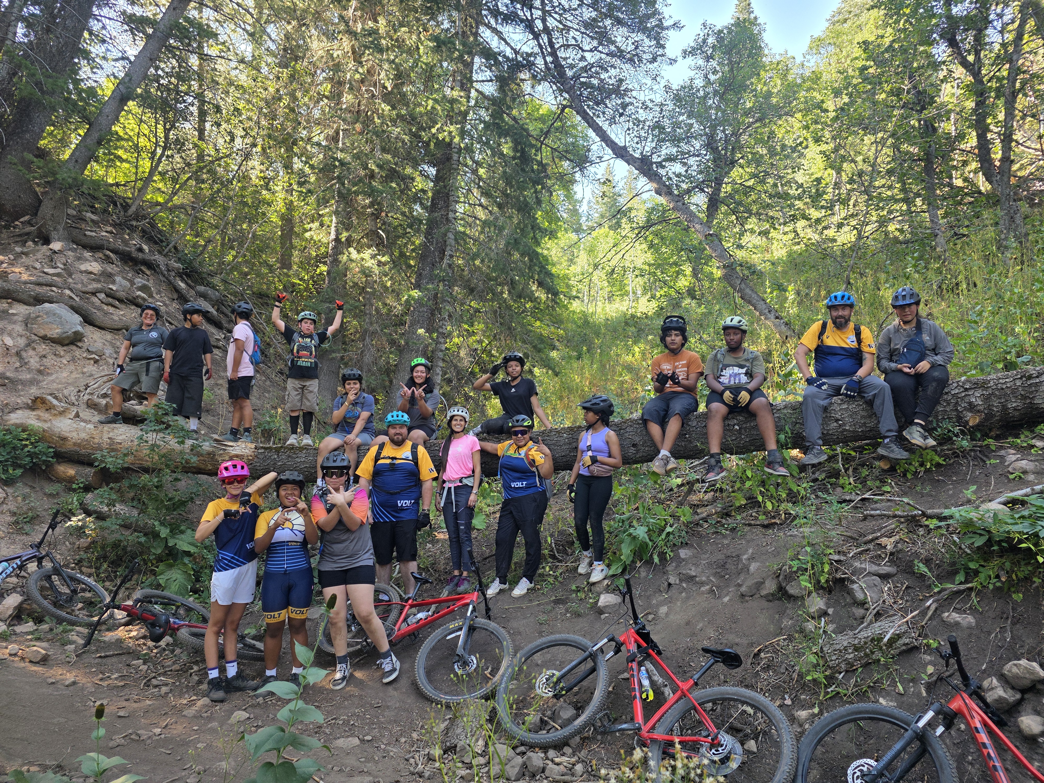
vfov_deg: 58.9
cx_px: 522
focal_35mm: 23
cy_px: 392
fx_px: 694
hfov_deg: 73.9
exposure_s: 1/180
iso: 50
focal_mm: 6.3
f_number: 1.7
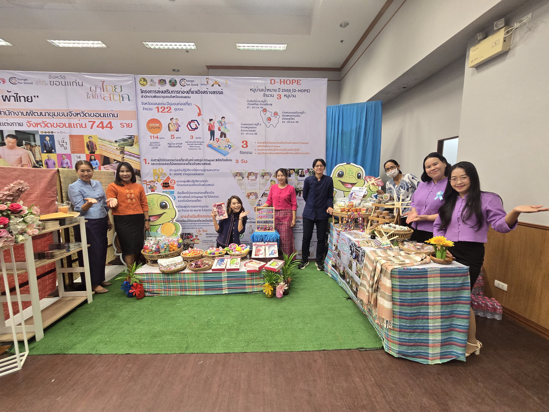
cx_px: 274
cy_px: 206
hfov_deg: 106.2
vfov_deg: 89.9
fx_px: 206
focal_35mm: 13
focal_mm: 2.2
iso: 320
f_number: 2.2
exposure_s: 1/50
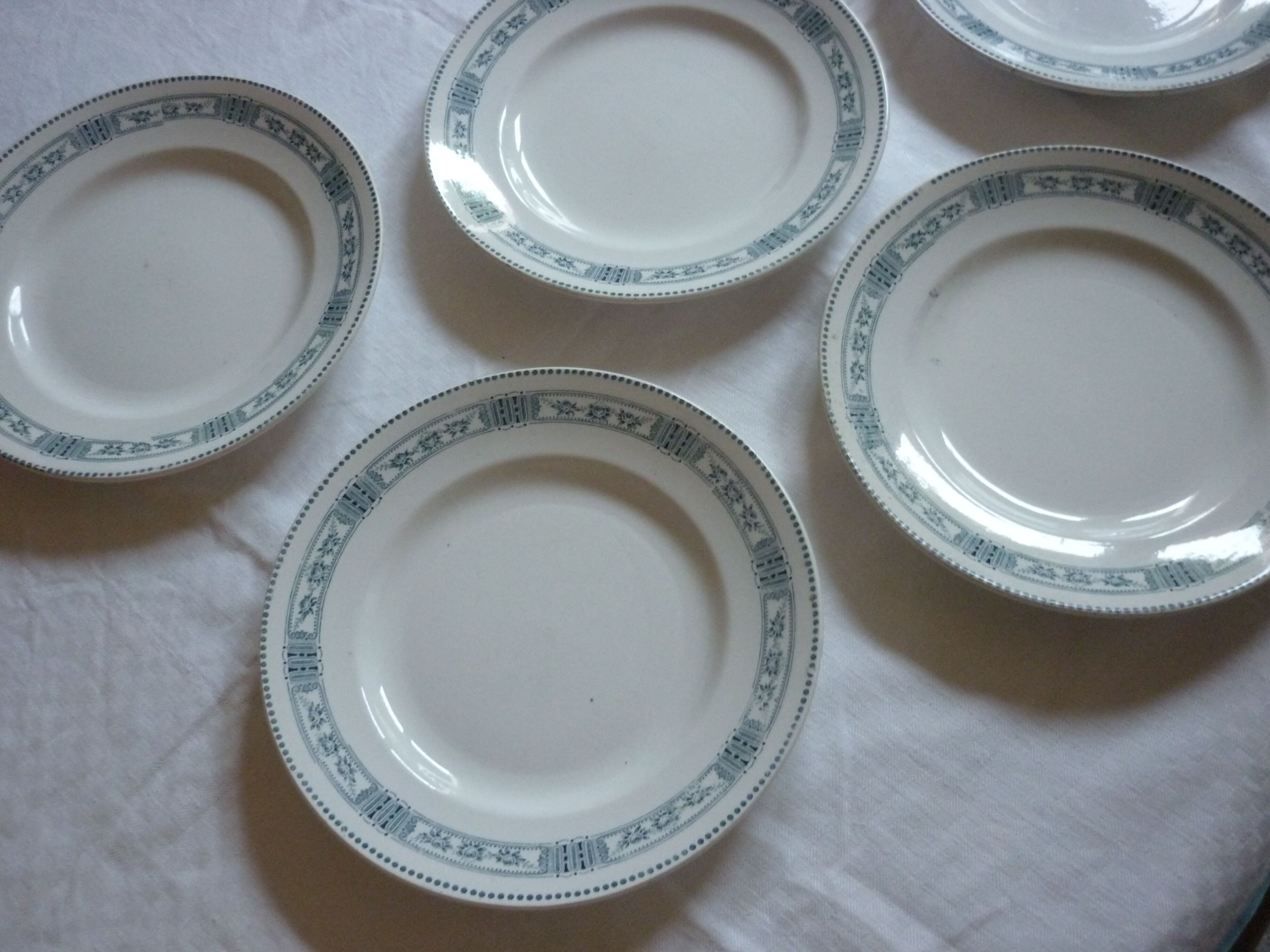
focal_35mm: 33
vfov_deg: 42.9
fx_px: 1211
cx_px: 635
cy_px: 476
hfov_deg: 55.4
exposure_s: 1/30
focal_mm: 5.5
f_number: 2.8
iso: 400
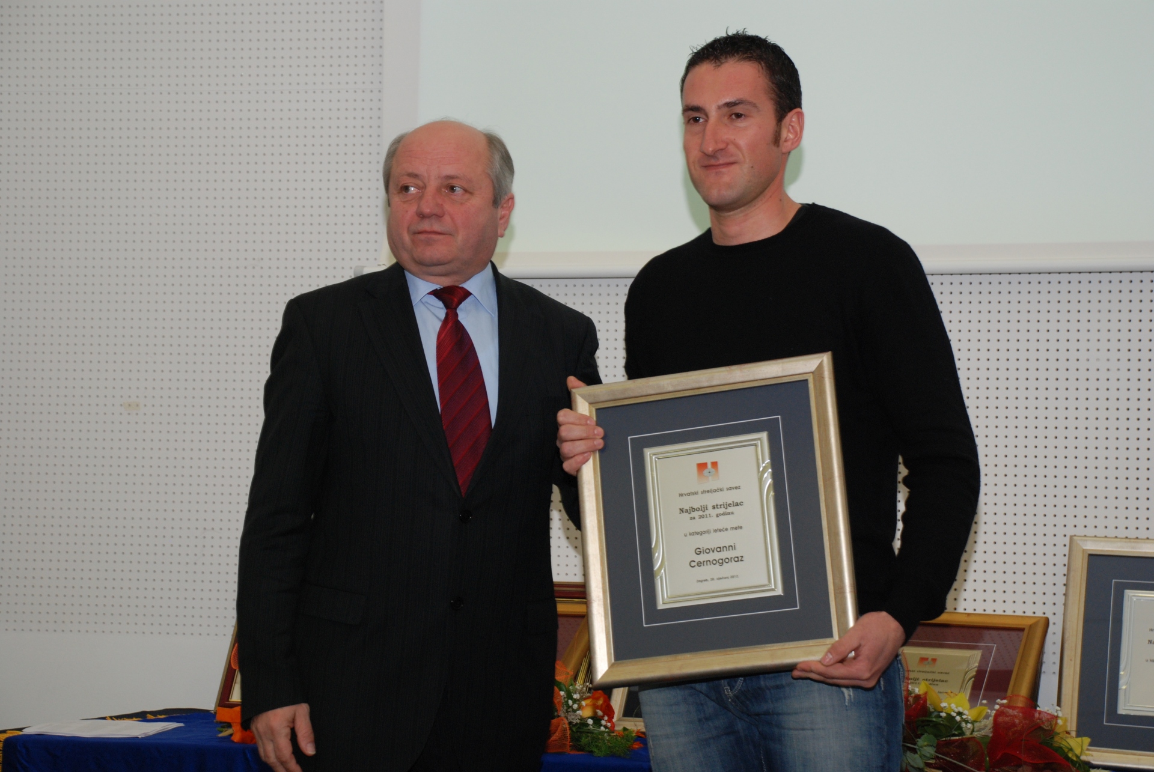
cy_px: 386
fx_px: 2792
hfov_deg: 23.4
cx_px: 577
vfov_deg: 15.7
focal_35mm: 87
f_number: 5.3
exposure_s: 1/60
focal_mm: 58
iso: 400
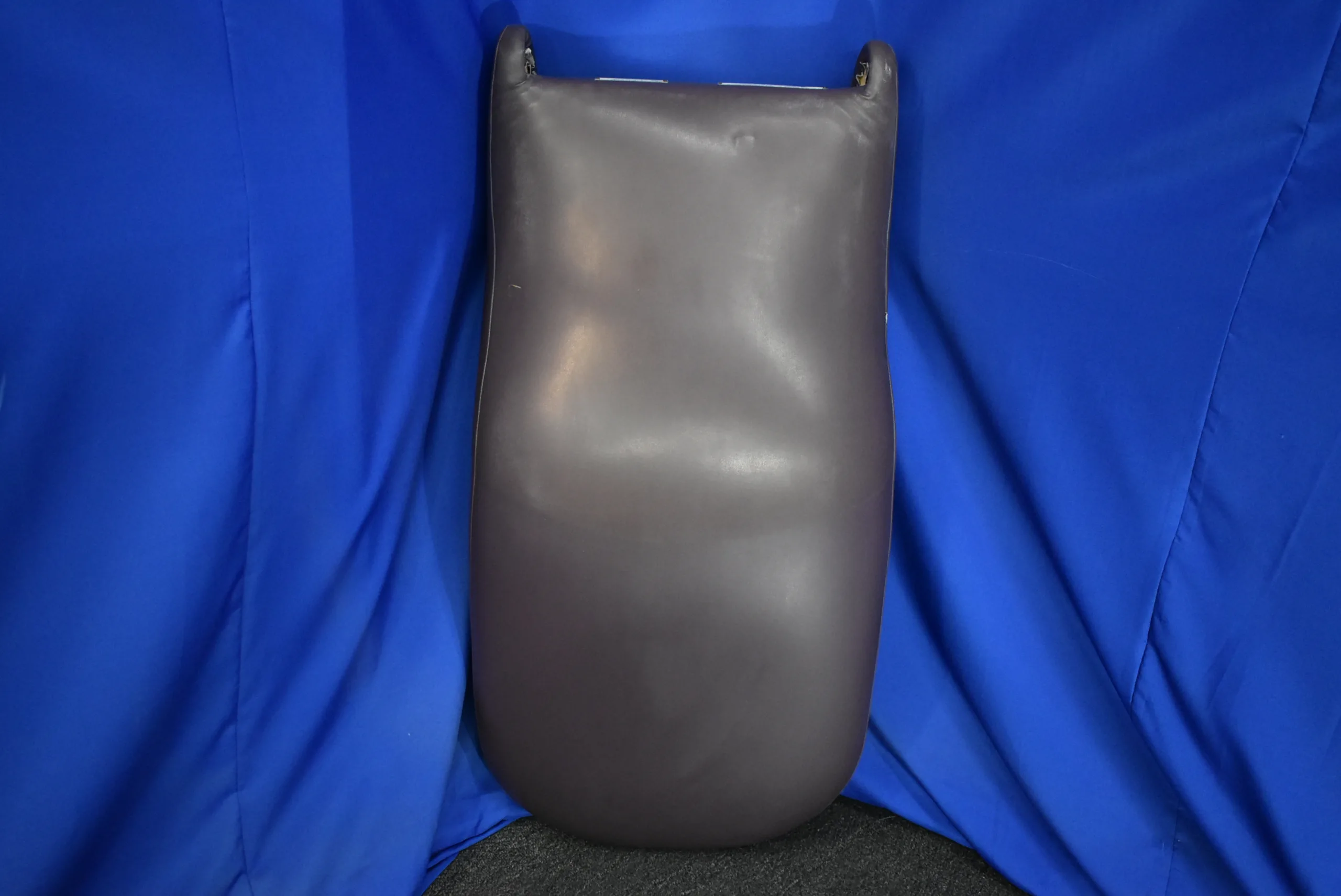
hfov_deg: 53.1
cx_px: 670
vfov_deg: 36.9
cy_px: 448
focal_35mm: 36
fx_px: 1342
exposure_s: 1/125
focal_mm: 24
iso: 2800
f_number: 3.8
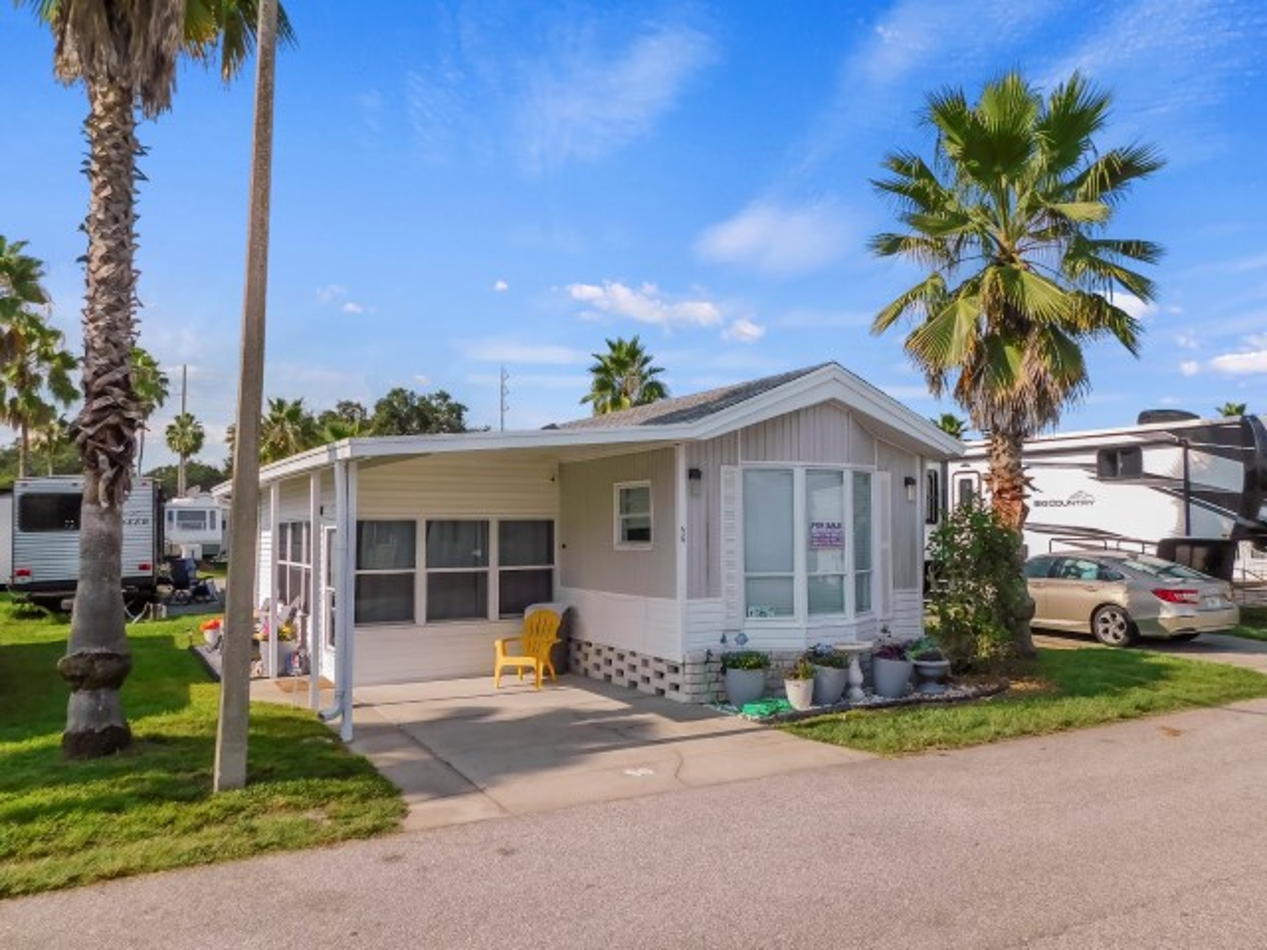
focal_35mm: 25
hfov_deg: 69.4
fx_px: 915
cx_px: 634
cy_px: 475
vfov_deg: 54.9
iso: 125
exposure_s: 1/400
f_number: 6.2
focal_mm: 4.5
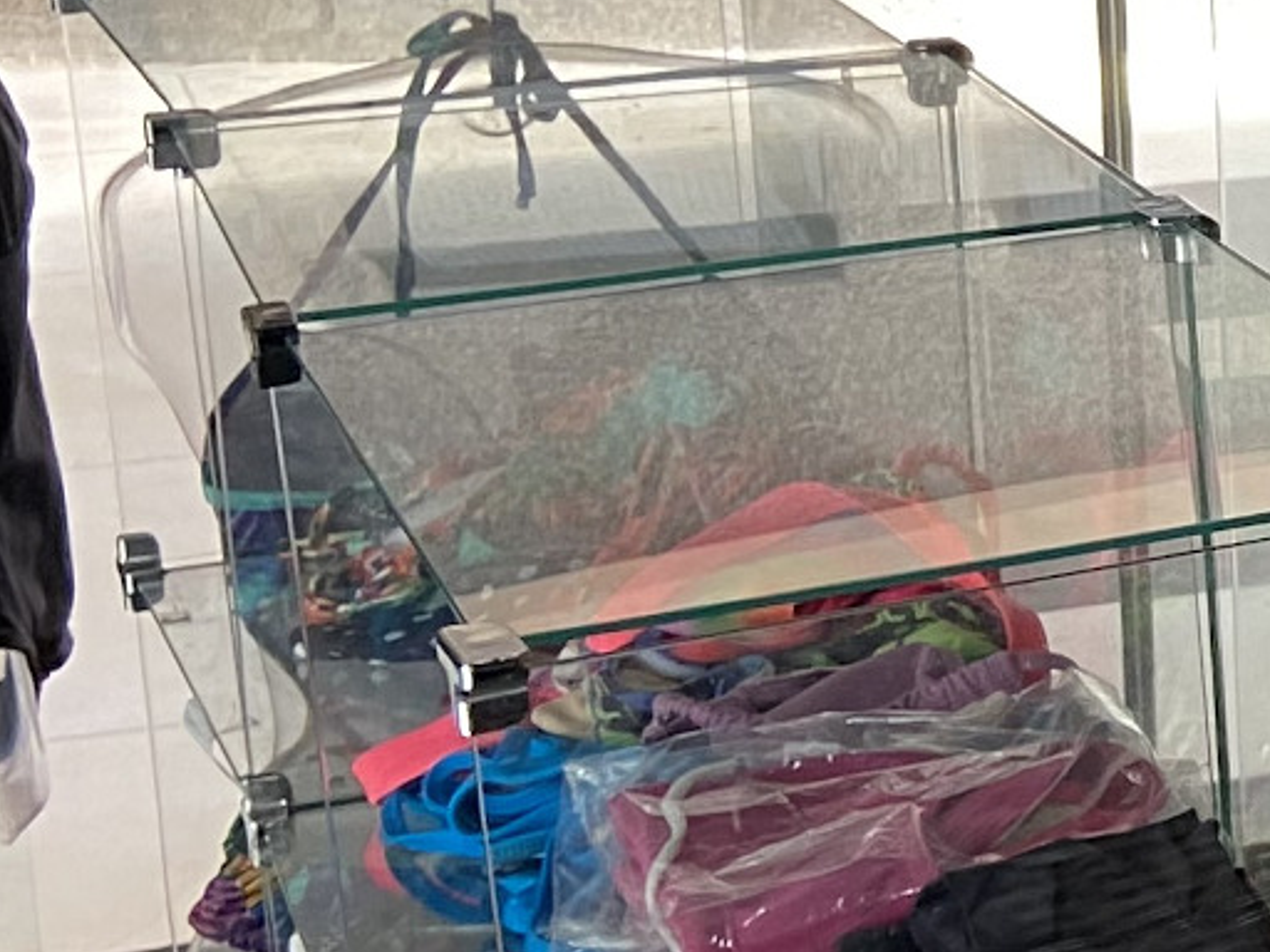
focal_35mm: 127
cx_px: 2773
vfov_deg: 11.7
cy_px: 281
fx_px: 4659
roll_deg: -1.6
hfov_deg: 12.9
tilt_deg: -12.2
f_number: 1.8
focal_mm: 4.25
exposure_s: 1/60
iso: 80
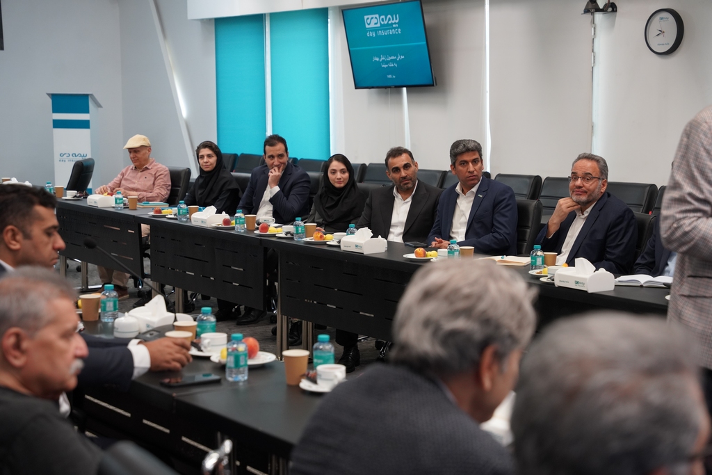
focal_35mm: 70
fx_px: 1385
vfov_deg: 19.5
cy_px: 238
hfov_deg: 28.8
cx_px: 356
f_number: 4
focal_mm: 70
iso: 1250
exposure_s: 1/160
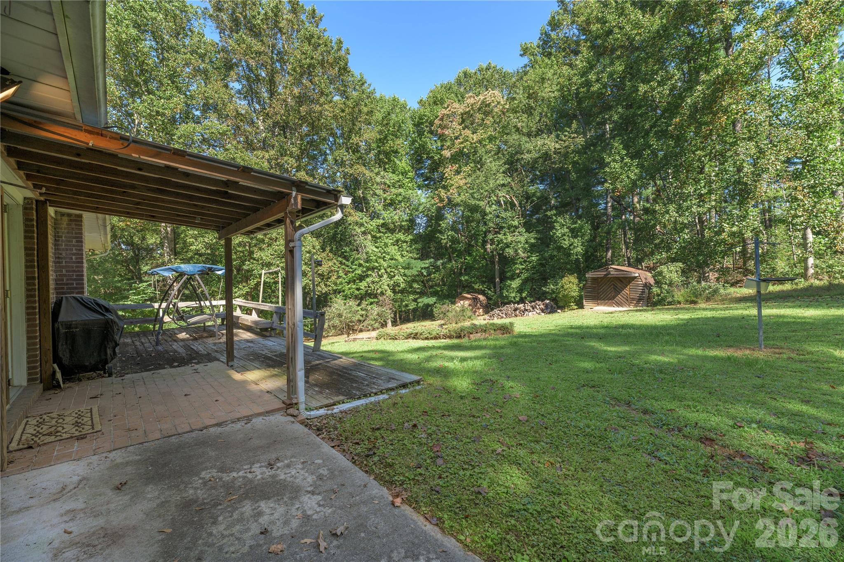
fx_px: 328
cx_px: 422
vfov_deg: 81.2
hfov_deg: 104.3
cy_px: 281
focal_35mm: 14
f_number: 8
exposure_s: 1/100
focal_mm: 14
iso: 160
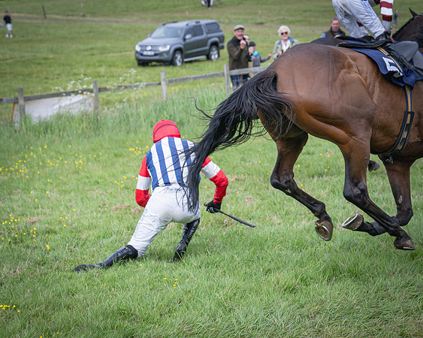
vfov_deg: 13.0
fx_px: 1481
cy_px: 169
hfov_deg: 16.3
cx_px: 212
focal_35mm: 118
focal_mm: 70
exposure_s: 1/1600
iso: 400
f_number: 4.5
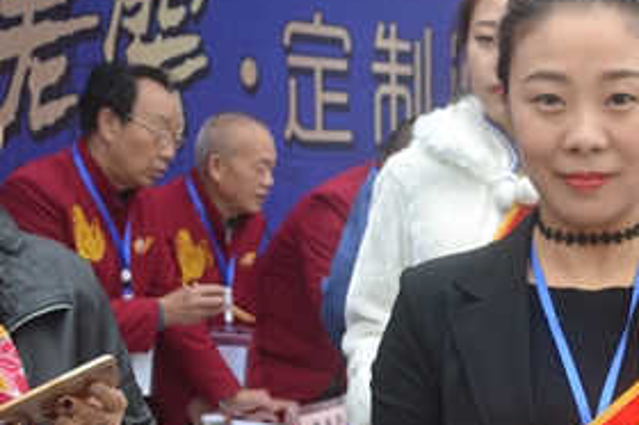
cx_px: 552
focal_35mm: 75
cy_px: 346
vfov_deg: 18.0
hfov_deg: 26.3
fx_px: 1330
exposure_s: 1/125
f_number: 5.6
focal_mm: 28
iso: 360
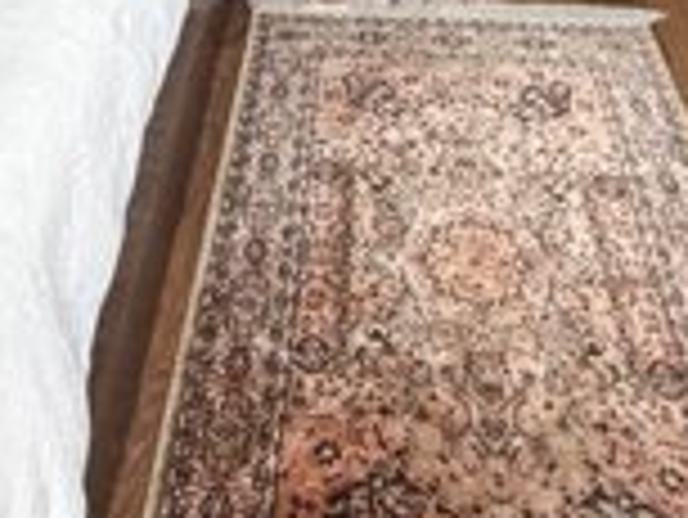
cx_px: 261
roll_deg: +2.0
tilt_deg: -3.8
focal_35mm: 58
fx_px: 1154
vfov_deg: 17.9
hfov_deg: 33.1
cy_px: -504
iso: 200
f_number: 2.2
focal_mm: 2.22
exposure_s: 1/121
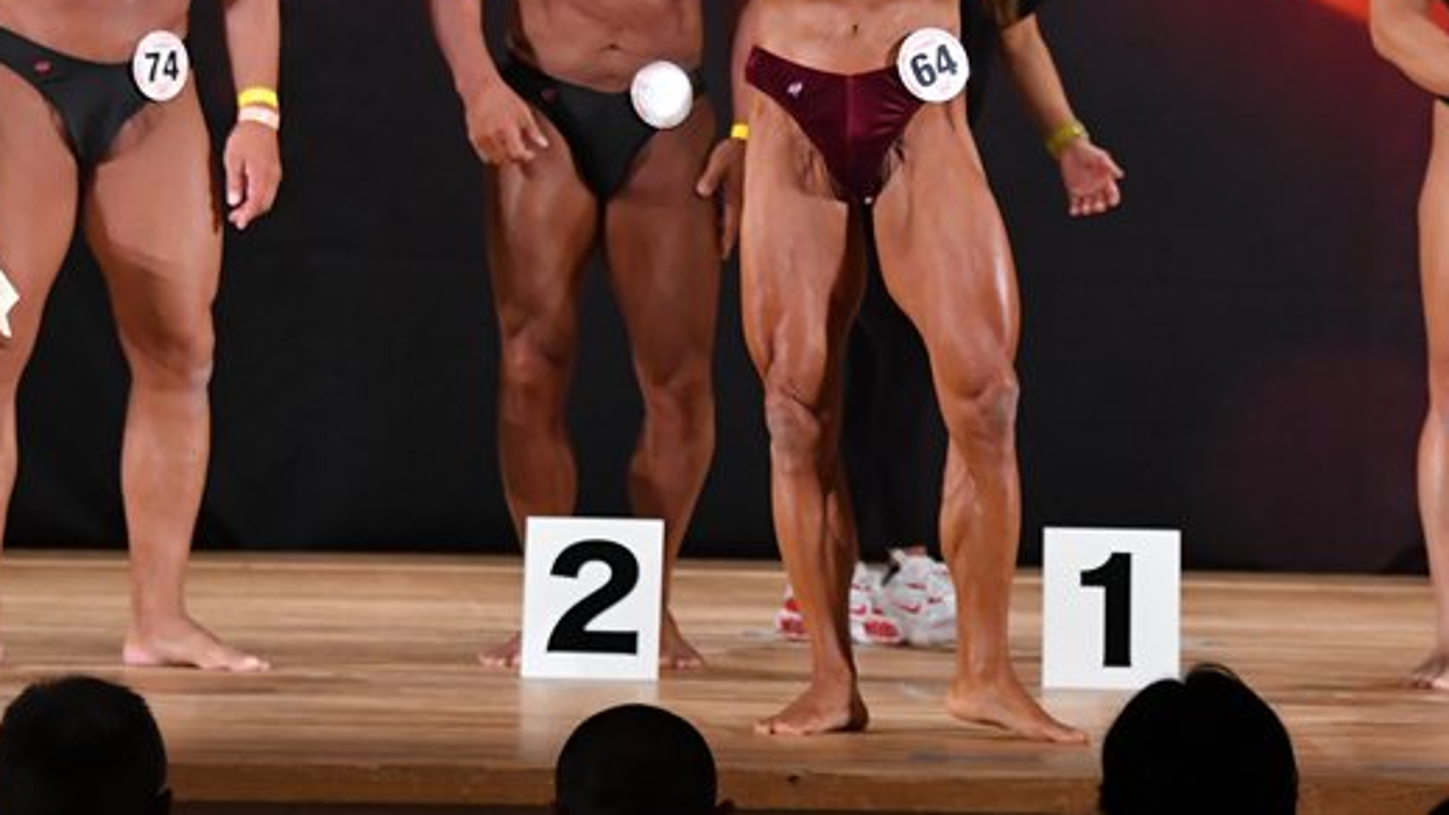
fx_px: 13525
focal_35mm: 352
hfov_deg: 6.1
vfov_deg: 3.5
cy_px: 98
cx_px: 870
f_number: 5.6
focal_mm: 150
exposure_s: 1/400
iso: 3200
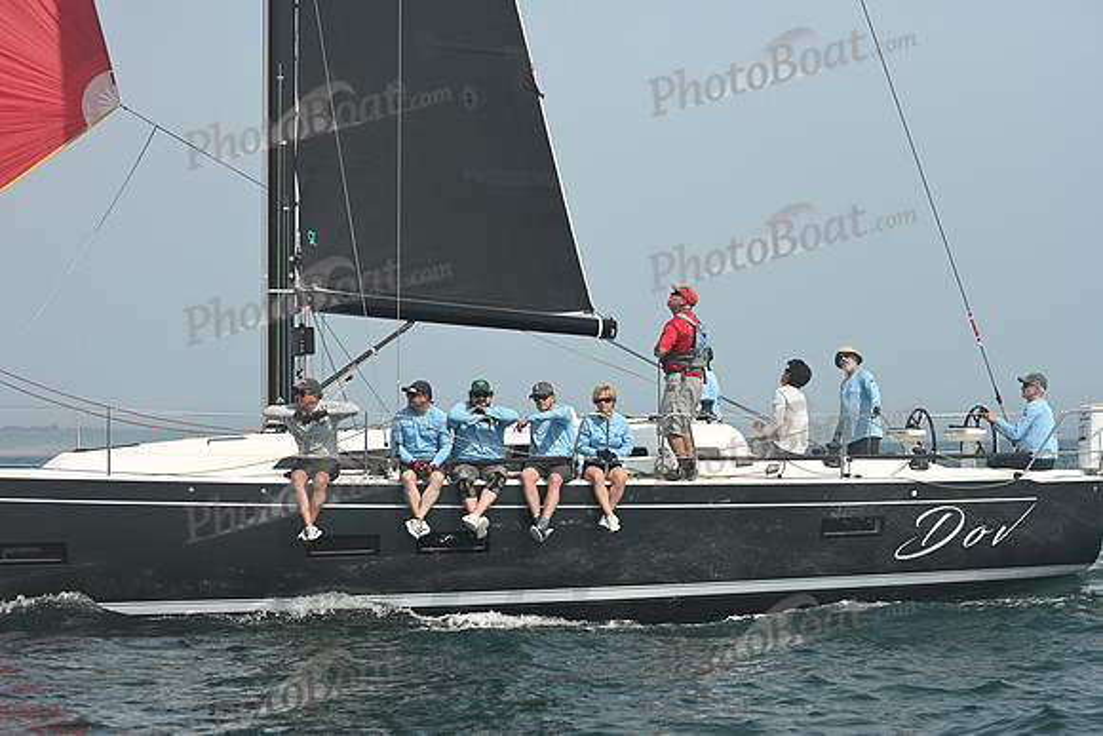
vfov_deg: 14.0
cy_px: 368
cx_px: 552
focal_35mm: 98
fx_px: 3003
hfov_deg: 20.8
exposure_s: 1/1250
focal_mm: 98
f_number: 8
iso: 320
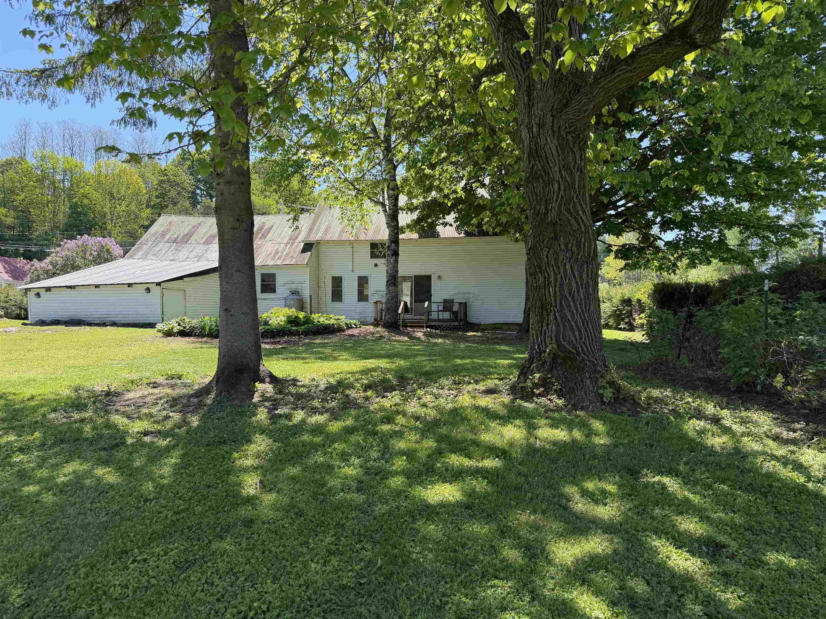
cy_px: 310
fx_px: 573
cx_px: 413
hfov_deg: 71.6
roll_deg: -0.7
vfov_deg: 56.8
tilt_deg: -0.4
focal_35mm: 24
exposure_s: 1/1005
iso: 100
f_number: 1.78
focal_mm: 6.76
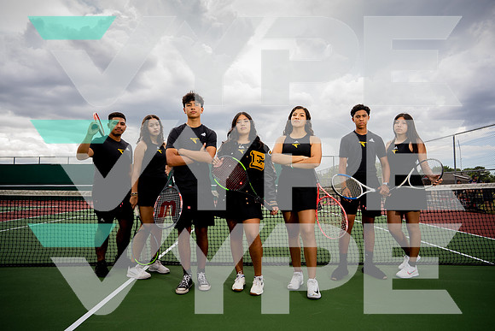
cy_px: 166
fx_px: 330
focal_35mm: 24
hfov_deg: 73.7
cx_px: 248
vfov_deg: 53.2
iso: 50
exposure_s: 1/125
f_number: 5.6
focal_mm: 24
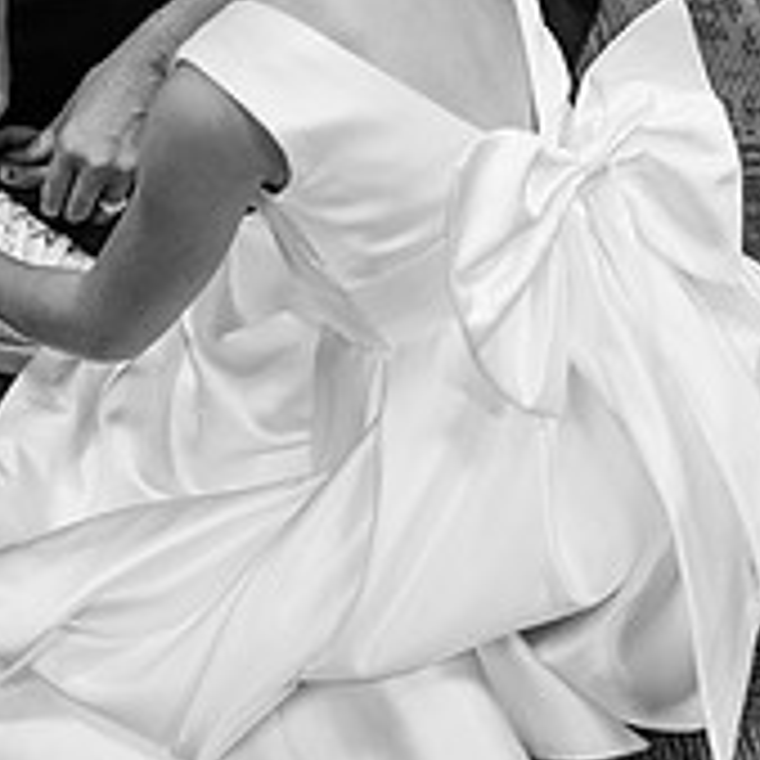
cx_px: 128
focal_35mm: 95
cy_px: -13
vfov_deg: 17.8
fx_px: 2360
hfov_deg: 18.1
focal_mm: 42
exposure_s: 1/320
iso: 2000
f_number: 3.2
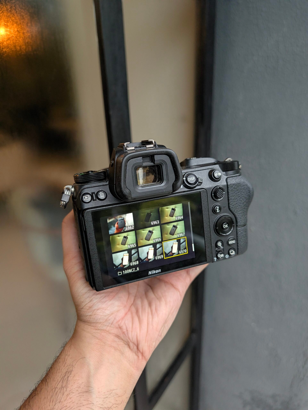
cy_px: 205
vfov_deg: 71.6
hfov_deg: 56.9
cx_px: 154
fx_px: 284
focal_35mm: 24
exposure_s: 1/100
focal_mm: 6.9
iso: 428
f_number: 1.68
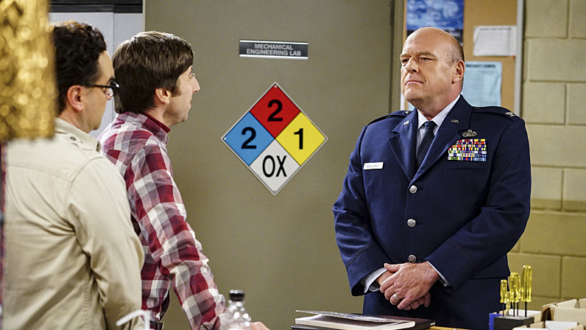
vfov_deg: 10.2
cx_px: 292
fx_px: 1849
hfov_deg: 18.0
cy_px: 175
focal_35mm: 119
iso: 5000
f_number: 4
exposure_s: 1/160
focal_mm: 113
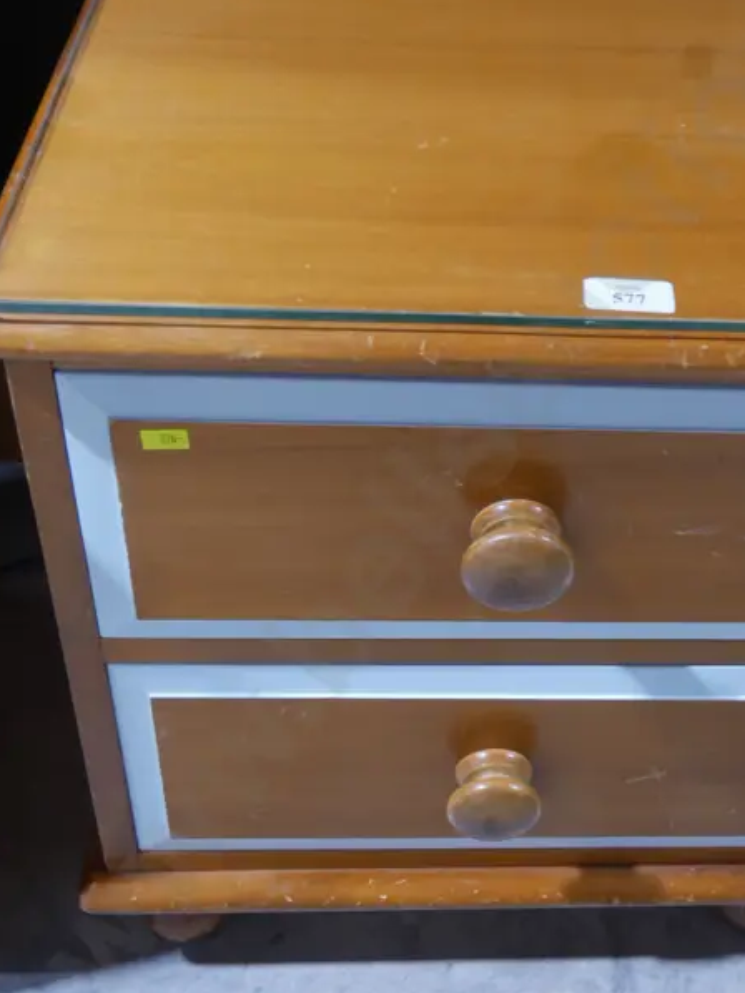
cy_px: 309
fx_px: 1377
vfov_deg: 39.1
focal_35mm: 48
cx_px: 582
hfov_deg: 29.7
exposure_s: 1/60
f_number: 3.5
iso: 640
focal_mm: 14
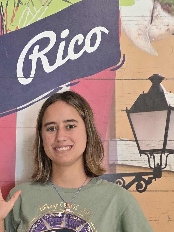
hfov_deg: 26.0
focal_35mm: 55
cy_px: 186
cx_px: 33
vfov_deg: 33.9
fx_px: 369
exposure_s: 1/120
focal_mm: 6.3
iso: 500
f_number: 1.7
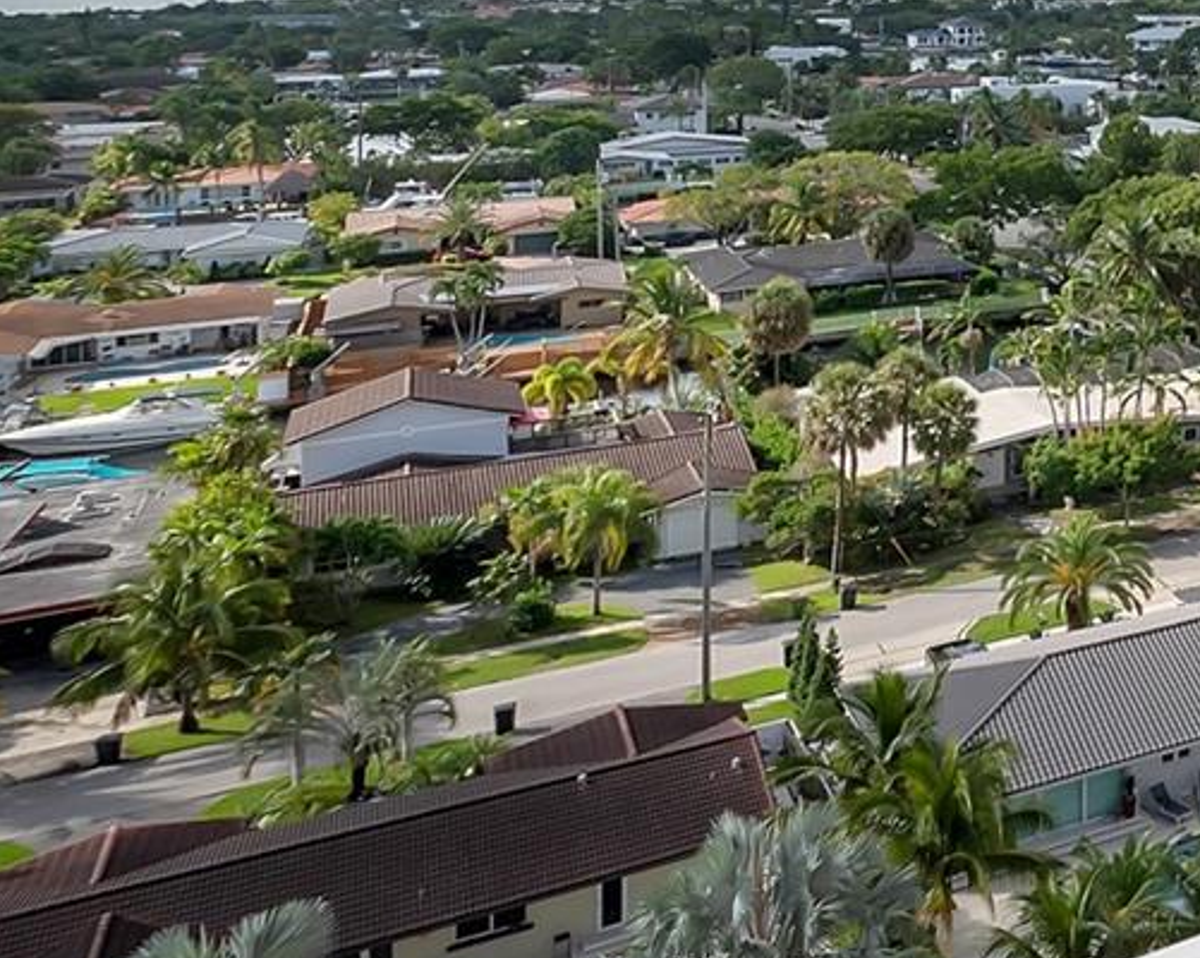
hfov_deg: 27.3
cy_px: -73
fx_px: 1597
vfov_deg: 30.2
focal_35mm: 45
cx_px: 1835
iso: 100
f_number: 8
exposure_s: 1/800
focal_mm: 10
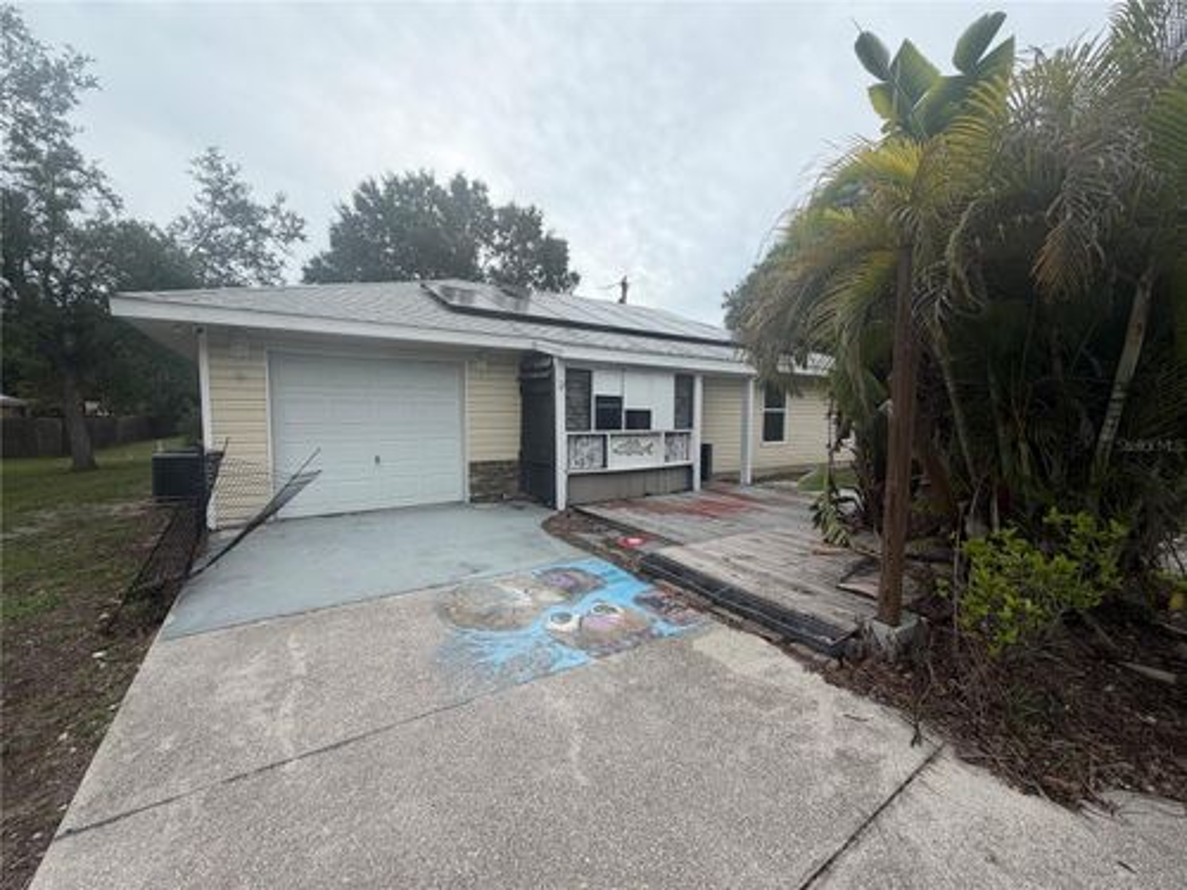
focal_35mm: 14
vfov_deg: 85.7
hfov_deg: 102.1
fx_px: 480
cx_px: 594
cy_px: 445
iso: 40
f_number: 2.2
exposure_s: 1/770
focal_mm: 2.22
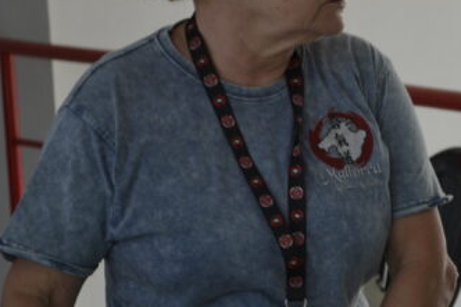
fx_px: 3258
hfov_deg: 8.0
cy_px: 15
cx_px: 626
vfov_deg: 5.4
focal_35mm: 255
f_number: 5.6
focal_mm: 55
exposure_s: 1/125
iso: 220
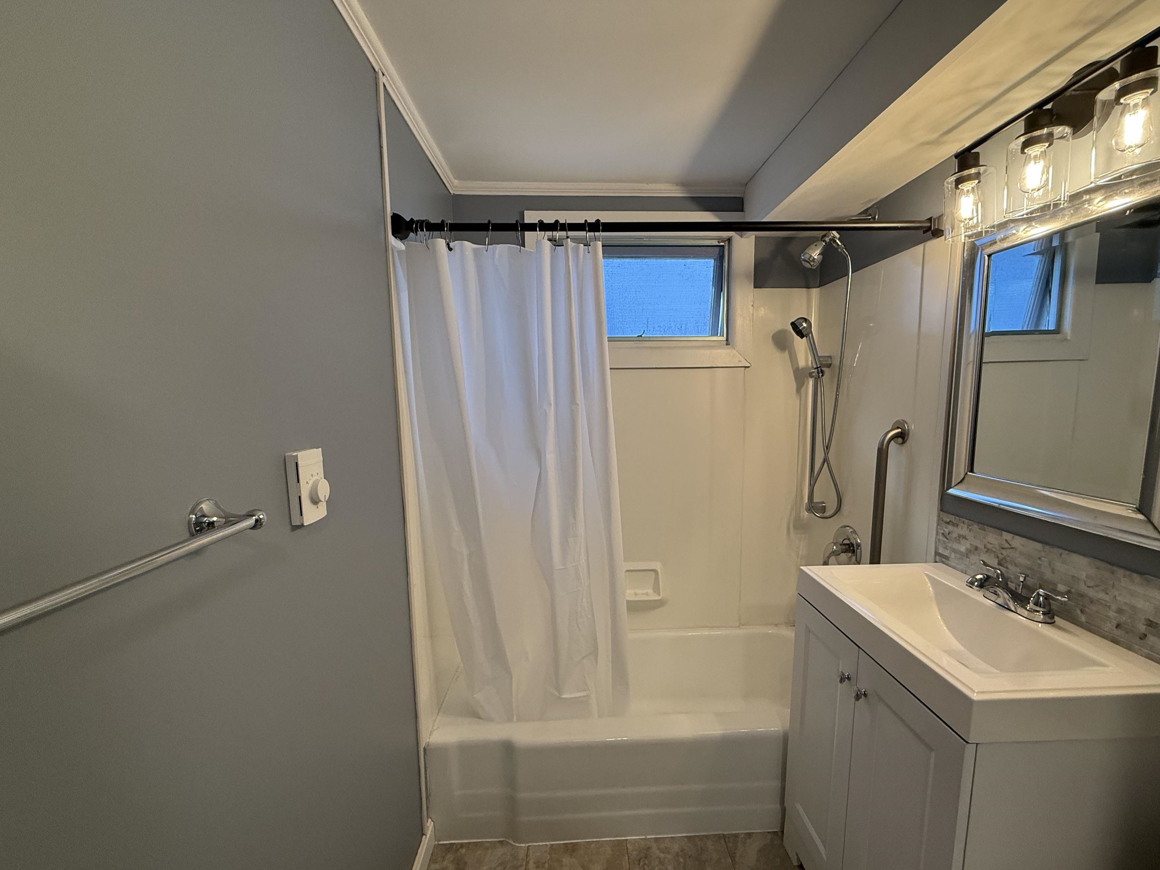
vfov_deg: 81.7
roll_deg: +0.2
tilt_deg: -7.6
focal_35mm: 15
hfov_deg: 98.1
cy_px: 459
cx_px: 597
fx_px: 503
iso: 200
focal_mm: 2.22
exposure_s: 1/120
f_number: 2.2
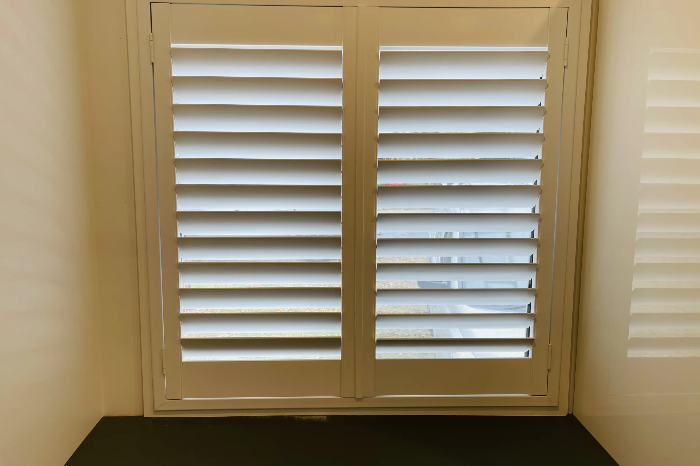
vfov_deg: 46.3
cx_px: 348
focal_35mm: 28
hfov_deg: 65.5
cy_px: 206
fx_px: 544
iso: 32
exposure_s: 1/101
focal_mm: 5.1
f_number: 1.6
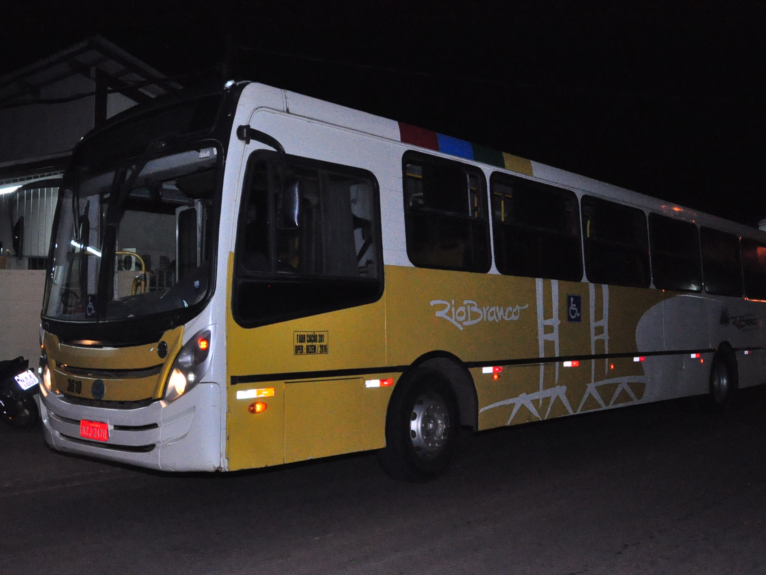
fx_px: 797
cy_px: 289
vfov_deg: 39.7
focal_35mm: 36
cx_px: 418
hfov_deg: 51.3
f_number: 7.1
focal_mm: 22
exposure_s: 1/200
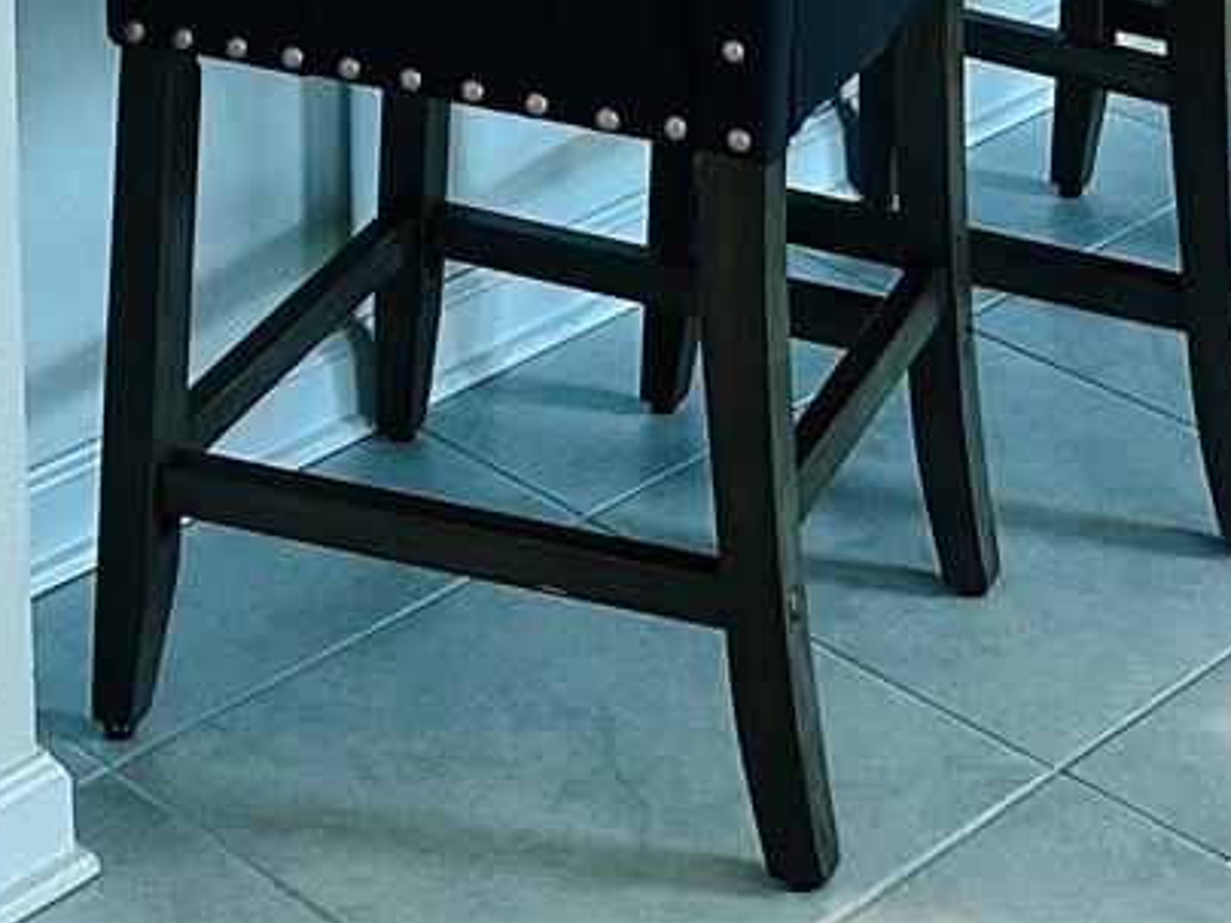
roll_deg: +0.1
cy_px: -902
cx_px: 542
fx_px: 3378
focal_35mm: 95
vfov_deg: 13.4
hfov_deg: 20.6
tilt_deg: -6.9
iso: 200
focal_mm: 6.86
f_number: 1.78
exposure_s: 1/120
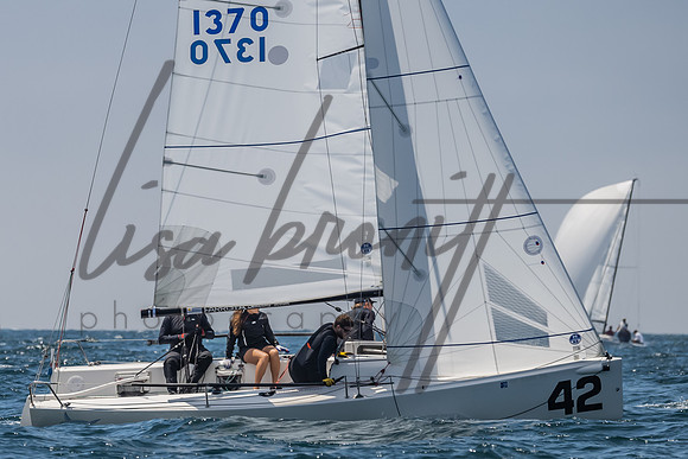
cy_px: 281
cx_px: 129
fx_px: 10398
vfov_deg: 2.5
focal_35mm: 544
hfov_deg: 3.8
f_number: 6.3
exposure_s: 1/2500
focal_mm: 270
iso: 400
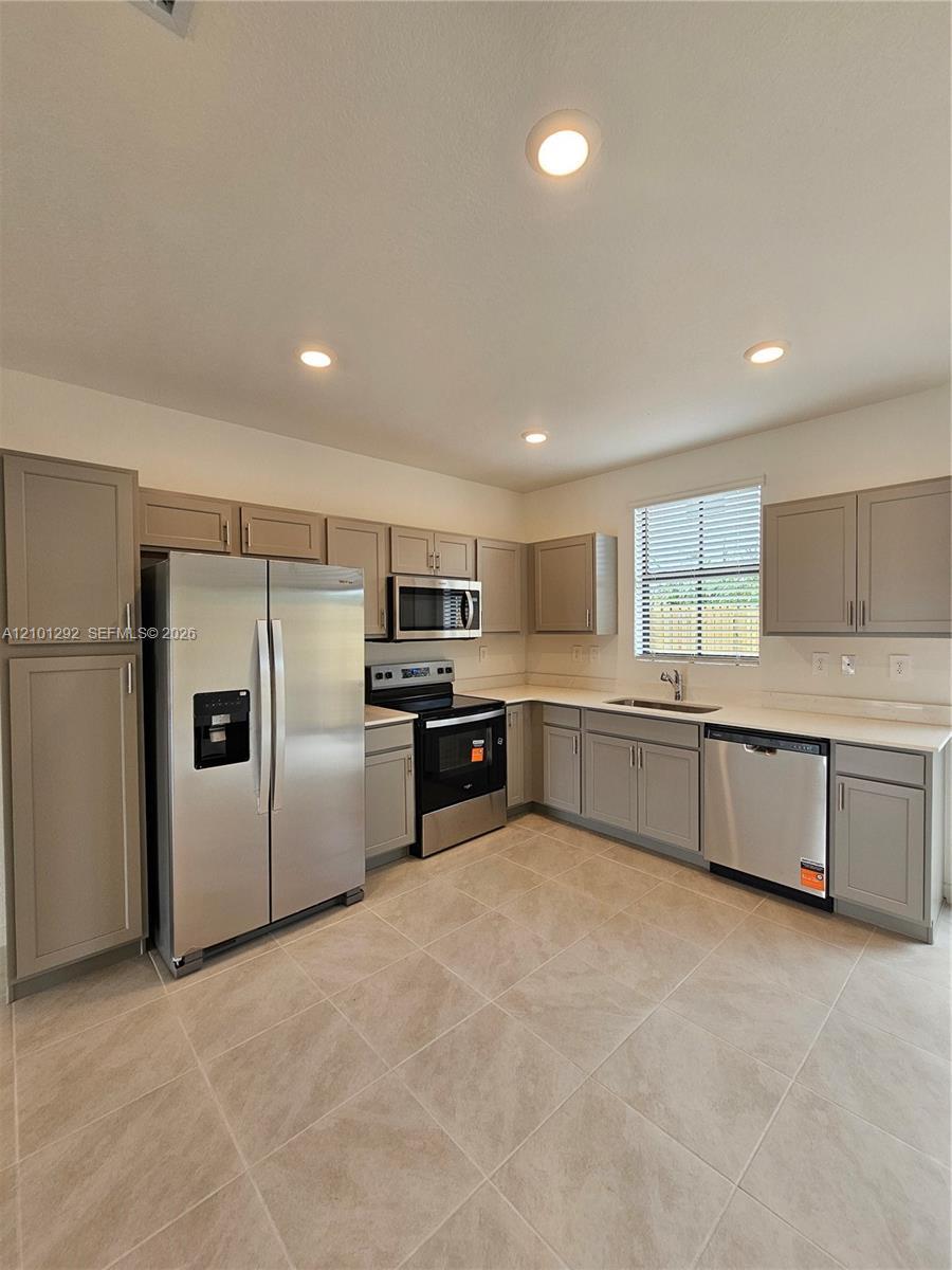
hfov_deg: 89.9
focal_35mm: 13
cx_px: 476
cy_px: 635
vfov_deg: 106.2
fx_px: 477
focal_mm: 2.2
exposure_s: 1/60
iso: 64
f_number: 2.2
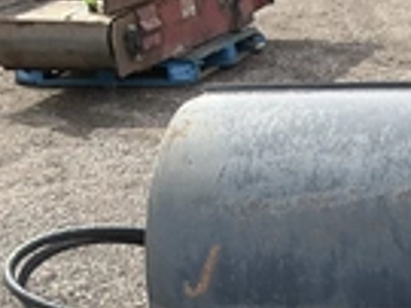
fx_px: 1020
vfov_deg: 16.1
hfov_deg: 21.3
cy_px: 421
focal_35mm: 86
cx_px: 478
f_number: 1.8
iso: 25
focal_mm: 3
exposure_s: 1/386
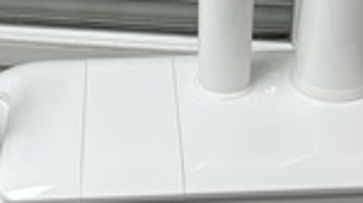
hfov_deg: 23.7
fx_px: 865
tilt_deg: -38.6
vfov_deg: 13.4
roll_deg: +3.1
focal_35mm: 90
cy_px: 129
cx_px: 157
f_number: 1.78
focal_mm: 6.86
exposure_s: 1/100
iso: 64
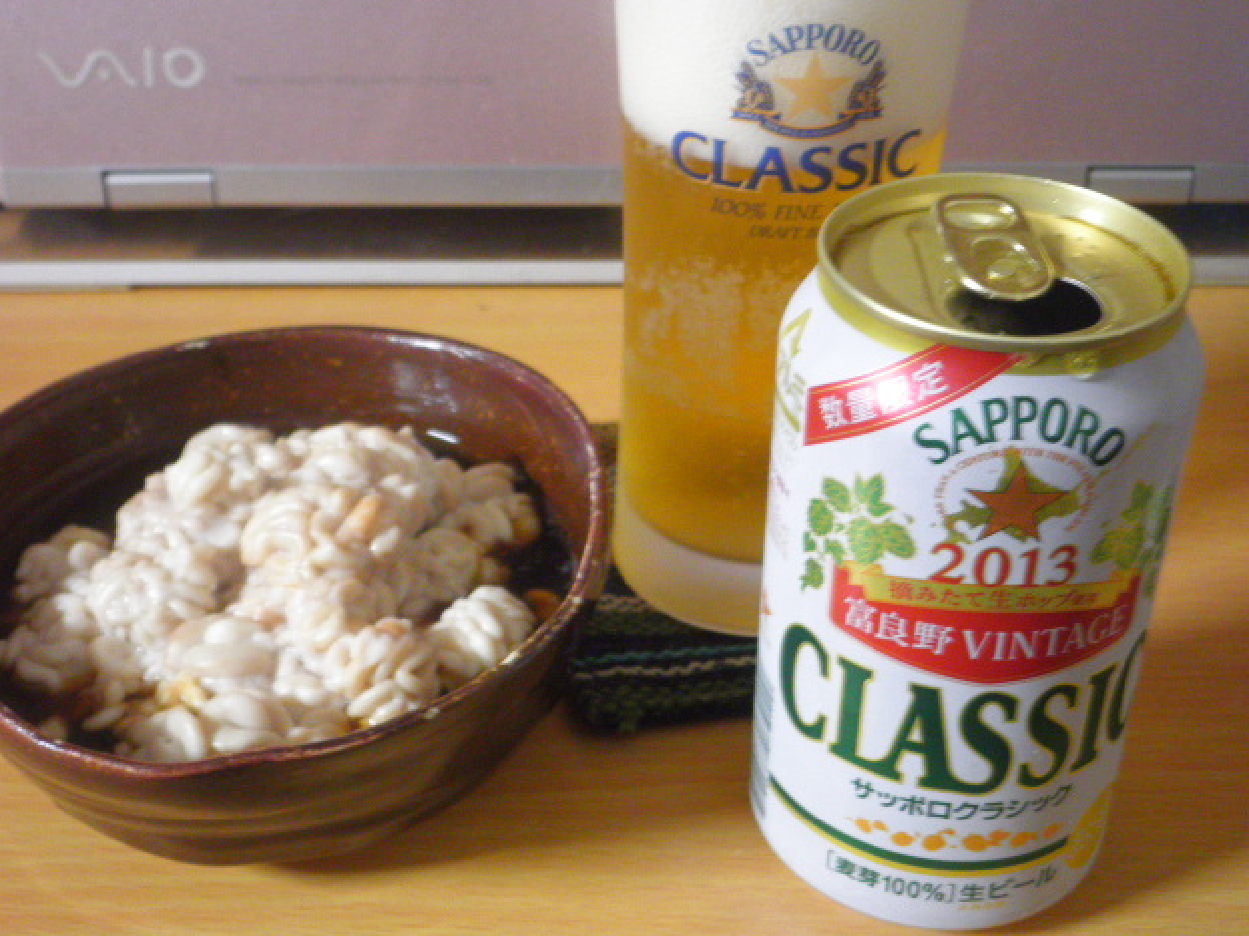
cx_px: 616
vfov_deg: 30.3
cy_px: 464
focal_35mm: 48
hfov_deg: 39.7
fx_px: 1732
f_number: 3.4
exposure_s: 1/2
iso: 320
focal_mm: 8.3
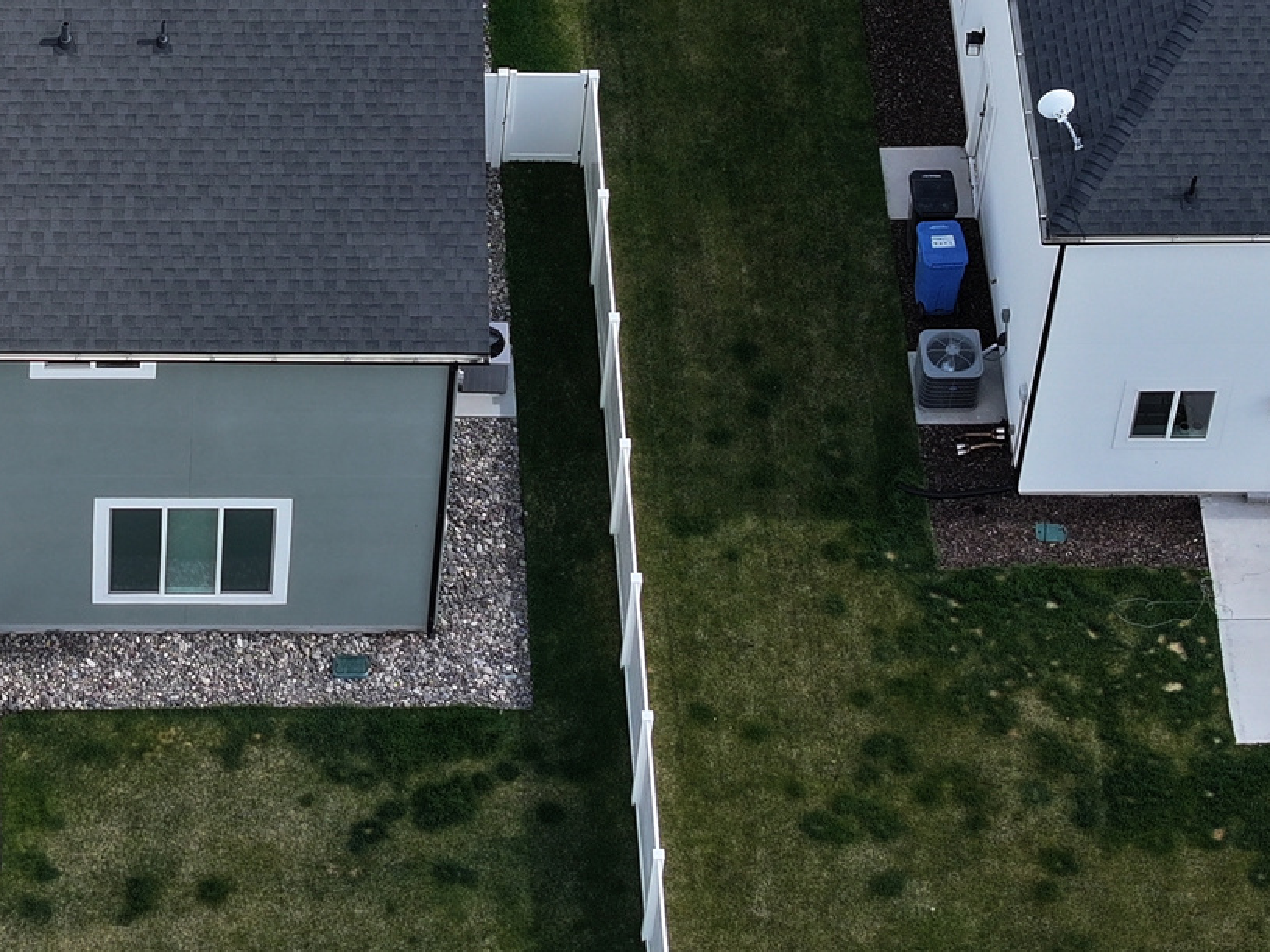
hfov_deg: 11.1
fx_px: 6456
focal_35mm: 176
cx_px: -44
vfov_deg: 8.4
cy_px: 212
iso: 170
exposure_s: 1/1000
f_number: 2.8
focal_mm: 19.35
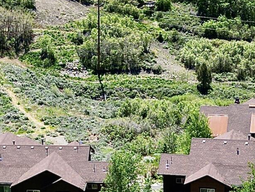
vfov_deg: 12.5
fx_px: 870
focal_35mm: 118
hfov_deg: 16.7
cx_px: 90
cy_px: 166
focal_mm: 6.72
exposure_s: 1/2500
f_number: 1.7
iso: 200
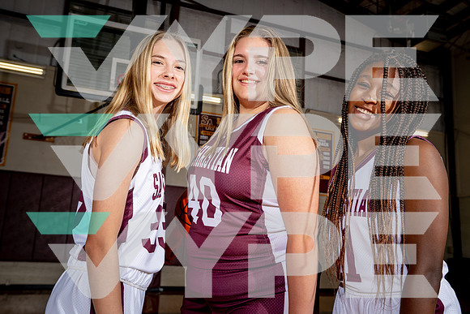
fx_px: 431
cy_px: 157
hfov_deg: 57.2
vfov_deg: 40.0
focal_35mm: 33
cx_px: 235
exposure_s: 1/250
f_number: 6.3
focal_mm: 33
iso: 100
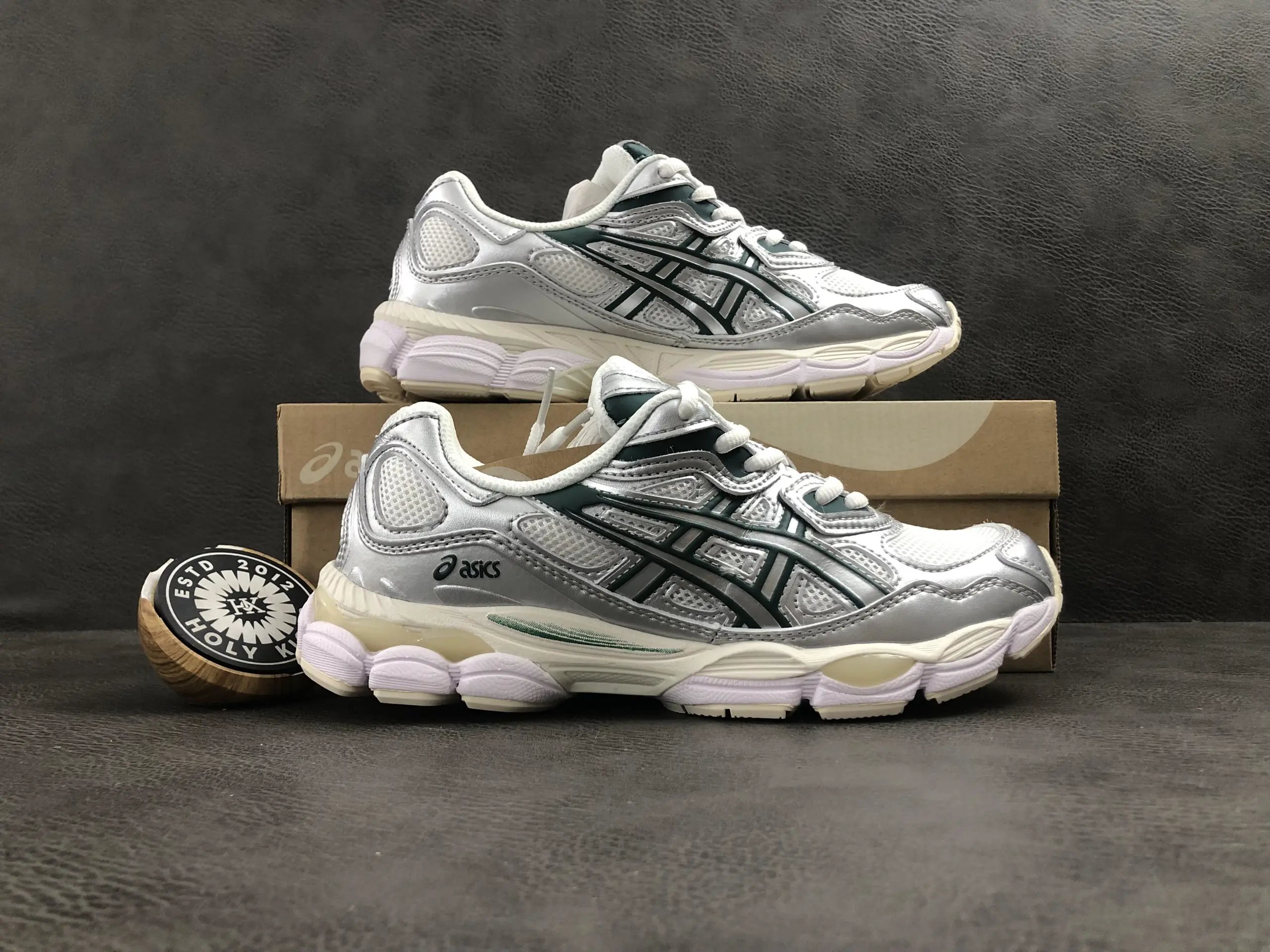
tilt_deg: +2.7
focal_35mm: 28
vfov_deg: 49.7
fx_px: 1027
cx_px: 635
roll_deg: +0.6
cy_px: 476
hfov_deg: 63.4
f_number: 1.8
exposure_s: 1/33
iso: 40
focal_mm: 4
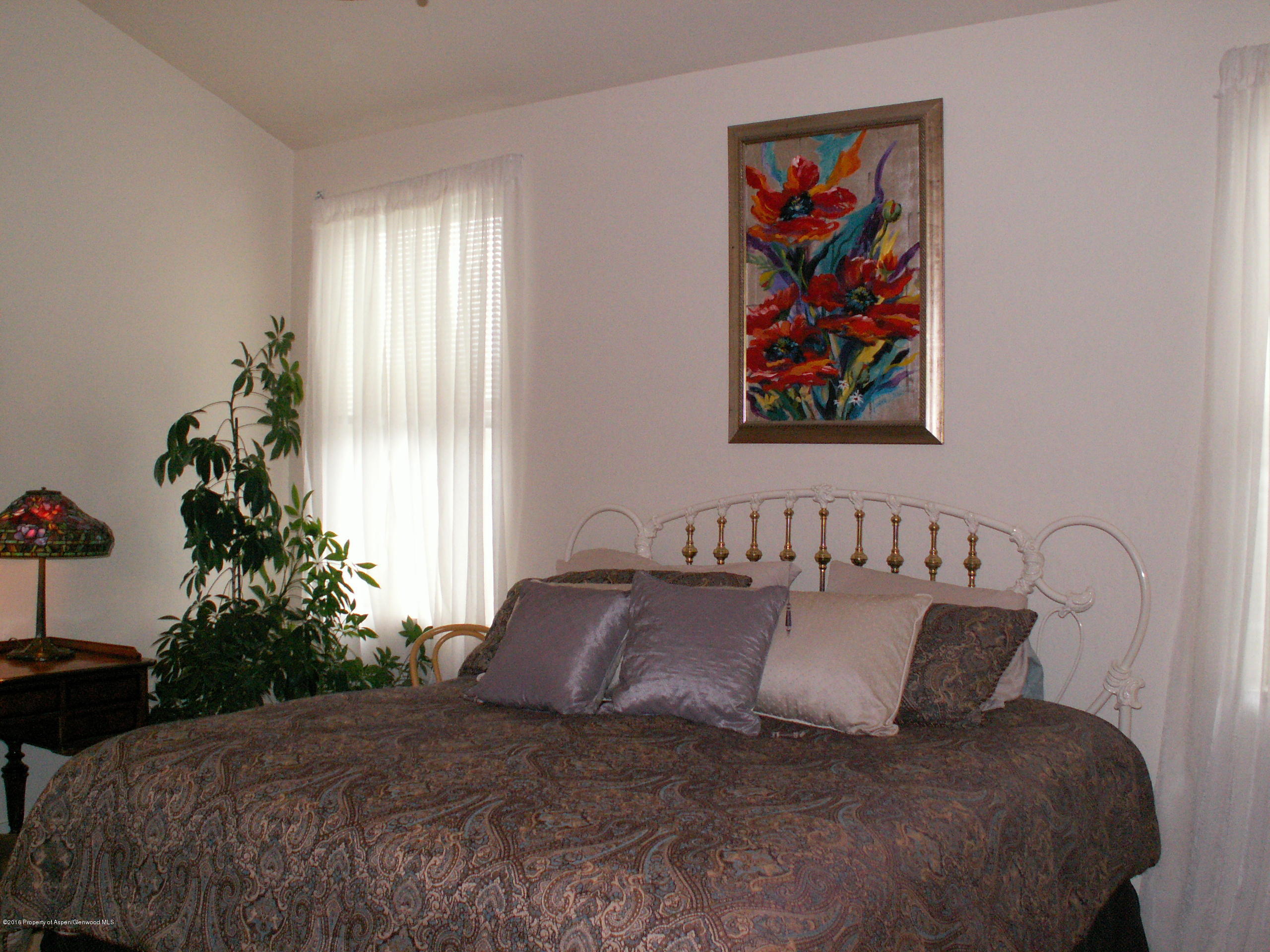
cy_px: 476
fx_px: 1284
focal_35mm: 35
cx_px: 635
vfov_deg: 40.7
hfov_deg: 52.6
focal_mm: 5.86
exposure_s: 1/40
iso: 160
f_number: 2.8
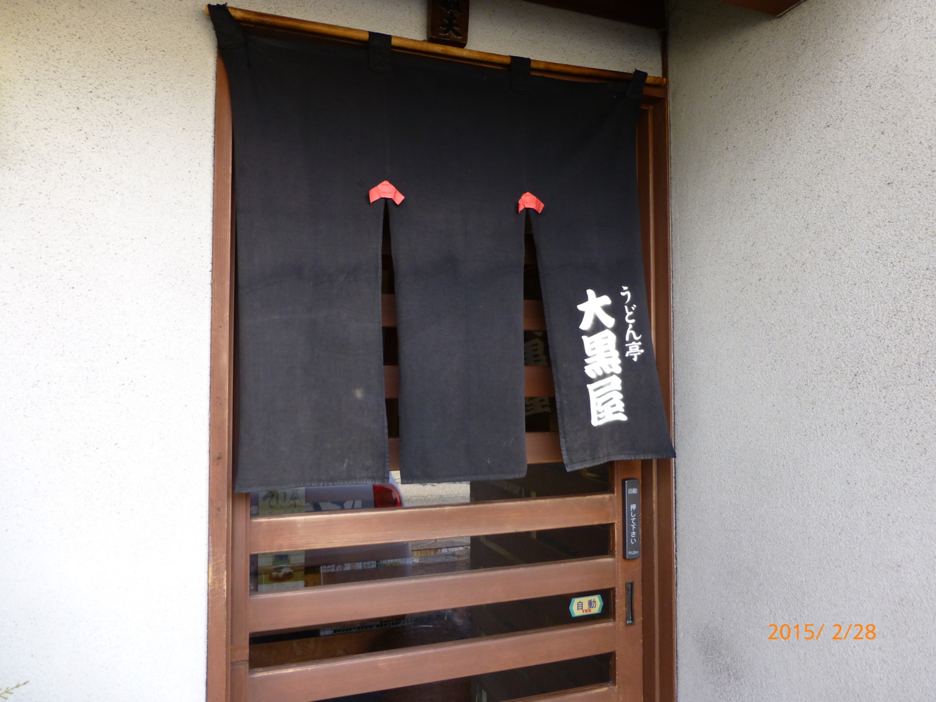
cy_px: 351
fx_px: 649
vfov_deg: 56.8
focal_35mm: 24
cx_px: 468
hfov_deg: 71.6
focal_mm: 4.3
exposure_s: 1/60
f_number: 3.3
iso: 160
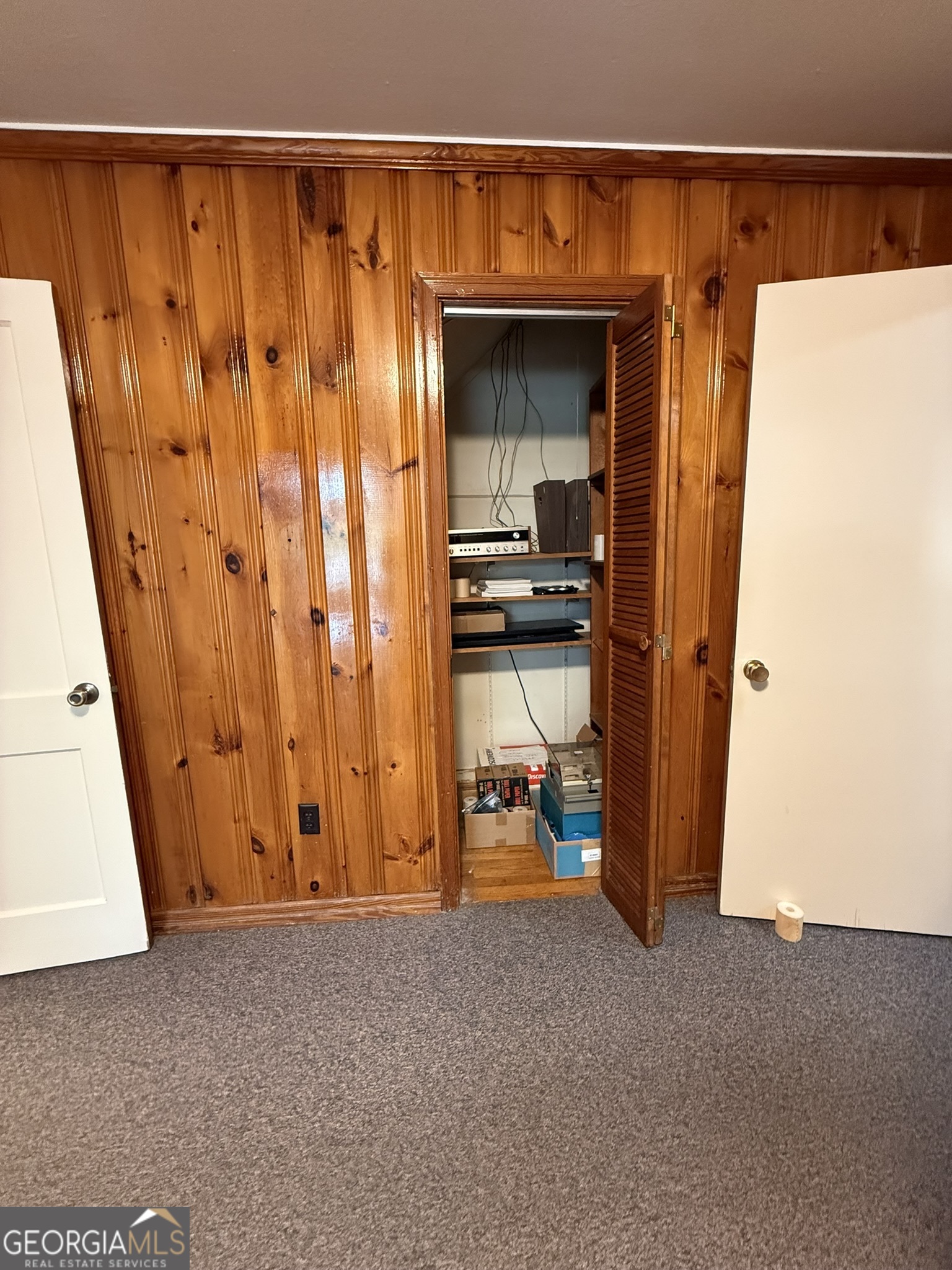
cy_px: 635
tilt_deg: -9.1
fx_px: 513
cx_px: 476
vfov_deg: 102.1
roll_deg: +1.6
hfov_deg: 85.7
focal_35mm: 14
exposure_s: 1/60
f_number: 2.2
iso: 640
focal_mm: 2.22
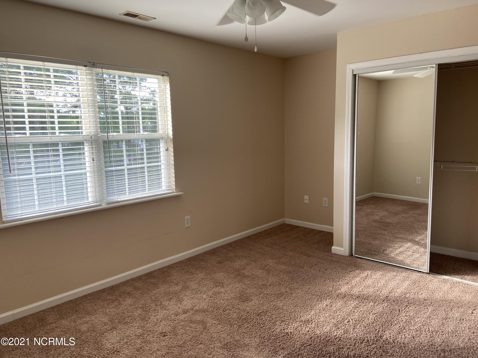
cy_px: 179
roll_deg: +2.0
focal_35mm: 26
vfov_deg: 53.1
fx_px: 359
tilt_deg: -4.9
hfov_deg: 67.3
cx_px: 239
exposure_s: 1/121
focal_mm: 4.25
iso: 80
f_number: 1.8
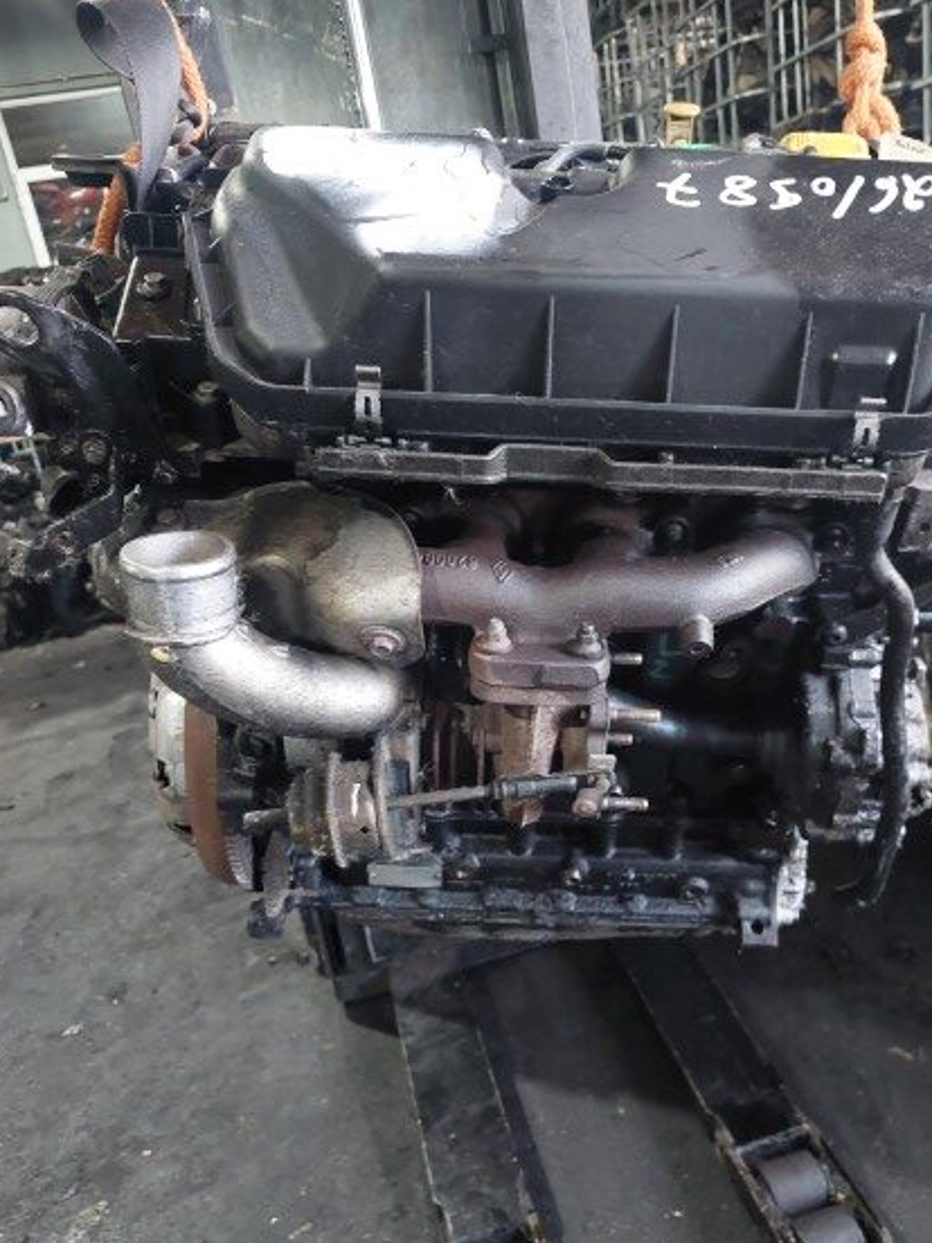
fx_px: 1041
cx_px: 527
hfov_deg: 48.1
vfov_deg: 61.6
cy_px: 644
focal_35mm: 29
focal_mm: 5.23
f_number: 1.8
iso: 400
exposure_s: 1/33
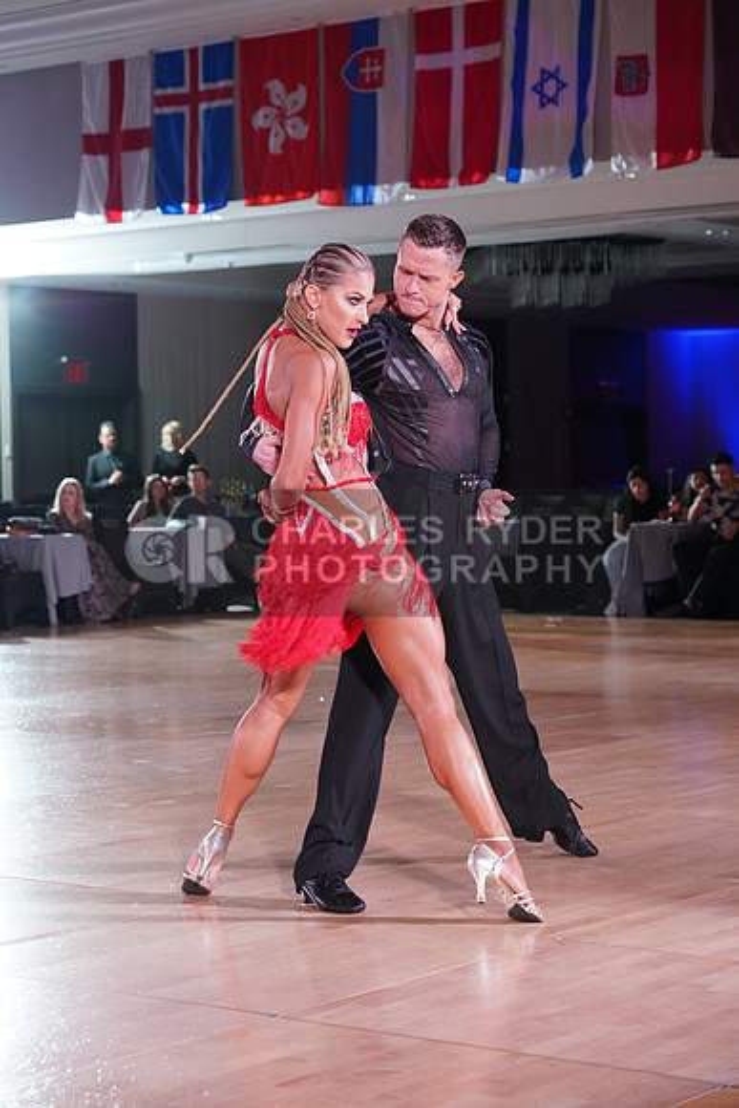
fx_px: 2431
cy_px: 554
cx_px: 370
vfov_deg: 25.7
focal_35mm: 79
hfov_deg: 17.3
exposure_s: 1/160
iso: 1600
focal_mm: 79
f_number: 5
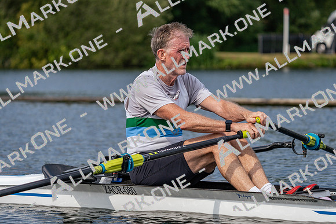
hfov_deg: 10.3
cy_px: 112
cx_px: 168
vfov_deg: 6.9
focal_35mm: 200
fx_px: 1867
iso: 250
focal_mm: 200
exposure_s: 1/1600
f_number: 5.6
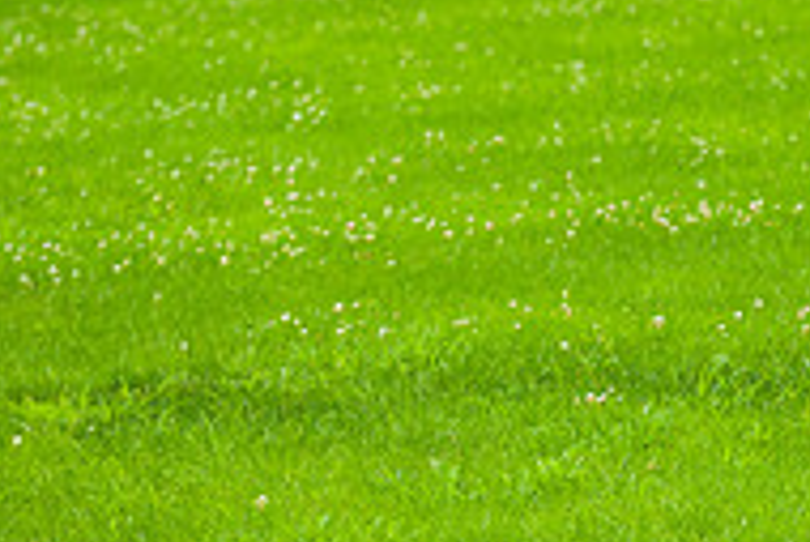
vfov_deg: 4.5
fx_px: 6868
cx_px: 1194
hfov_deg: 6.7
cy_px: -139
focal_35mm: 305
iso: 200
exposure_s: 1/640
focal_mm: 100
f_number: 4
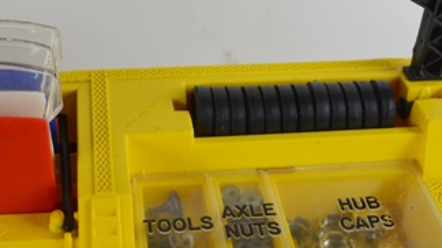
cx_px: 162
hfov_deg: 32.7
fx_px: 750
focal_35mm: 64
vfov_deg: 18.8
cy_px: 109
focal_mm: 22
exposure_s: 1/125
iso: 360
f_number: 5.6
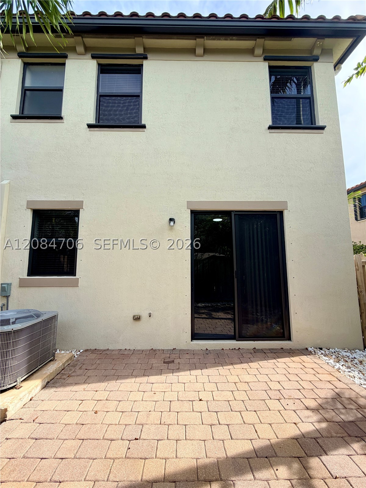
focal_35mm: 14
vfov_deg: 102.1
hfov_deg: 85.7
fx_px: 197
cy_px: 244
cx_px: 183
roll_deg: +0.1
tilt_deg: +7.0
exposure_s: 1/694
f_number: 2.2
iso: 40
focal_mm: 2.22
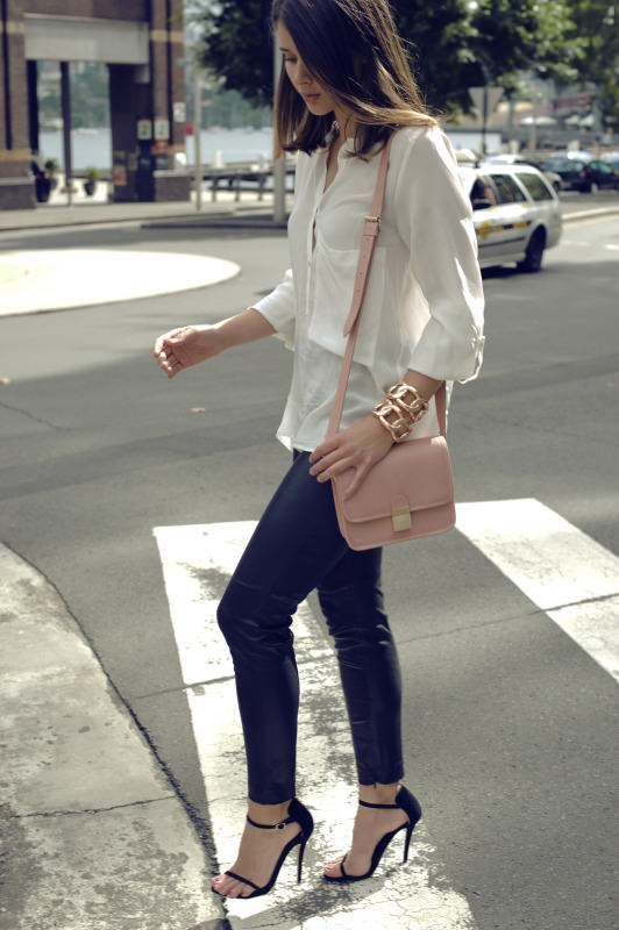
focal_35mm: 50
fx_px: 1292
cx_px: 310
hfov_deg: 26.9
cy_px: 465
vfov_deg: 39.6
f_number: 5
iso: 100
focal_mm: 50
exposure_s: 1/400
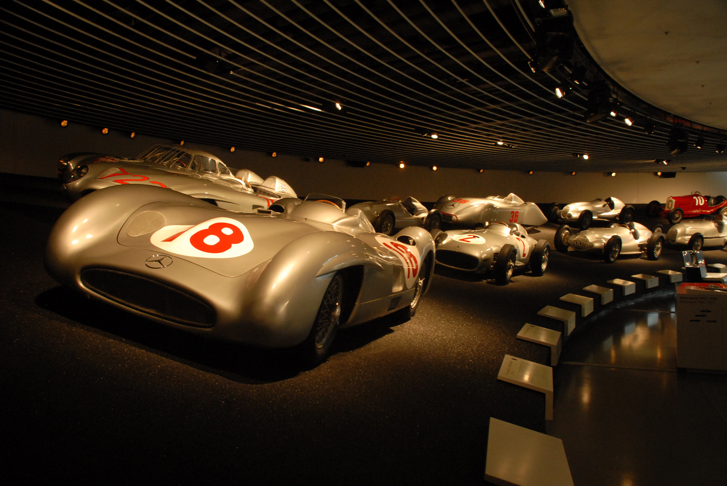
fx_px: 607
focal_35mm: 30
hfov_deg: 61.9
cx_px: 364
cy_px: 243
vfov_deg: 43.7
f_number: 5
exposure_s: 1/15
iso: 800
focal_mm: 20
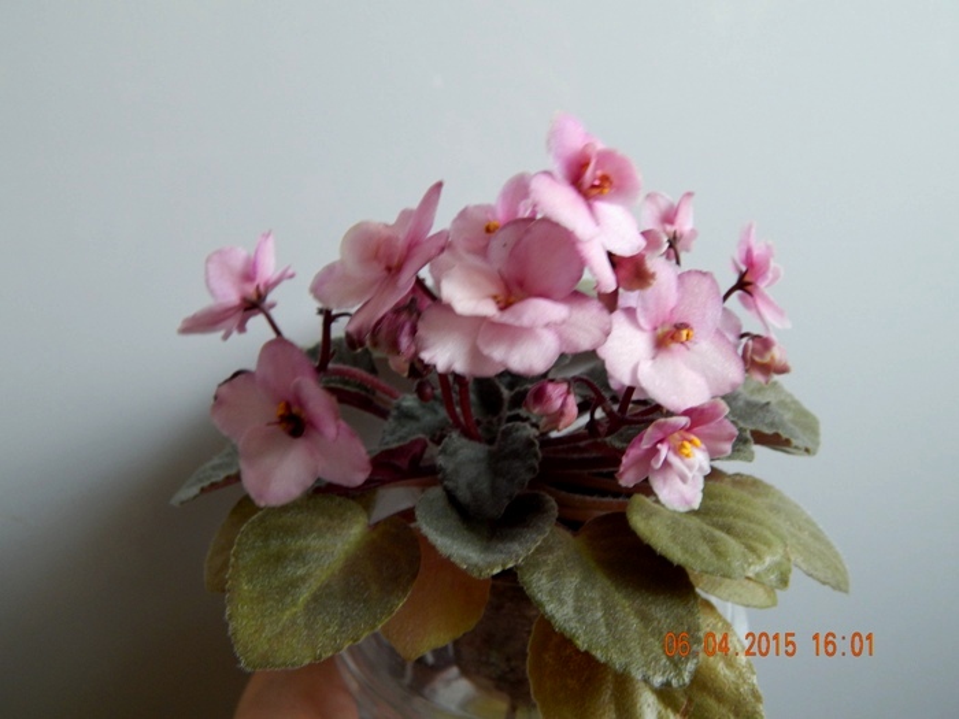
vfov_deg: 45.4
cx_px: 480
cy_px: 360
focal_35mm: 31
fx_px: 859
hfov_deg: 58.4
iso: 220
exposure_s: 1/30
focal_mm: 5.6
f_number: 3.2
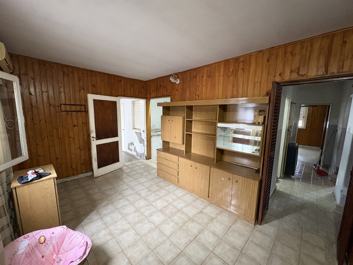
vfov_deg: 85.7
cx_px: 176
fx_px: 143
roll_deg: -0.5
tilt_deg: -8.0
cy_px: 132
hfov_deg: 102.0
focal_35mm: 14
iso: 800
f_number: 2.2
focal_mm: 2.22
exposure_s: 1/50
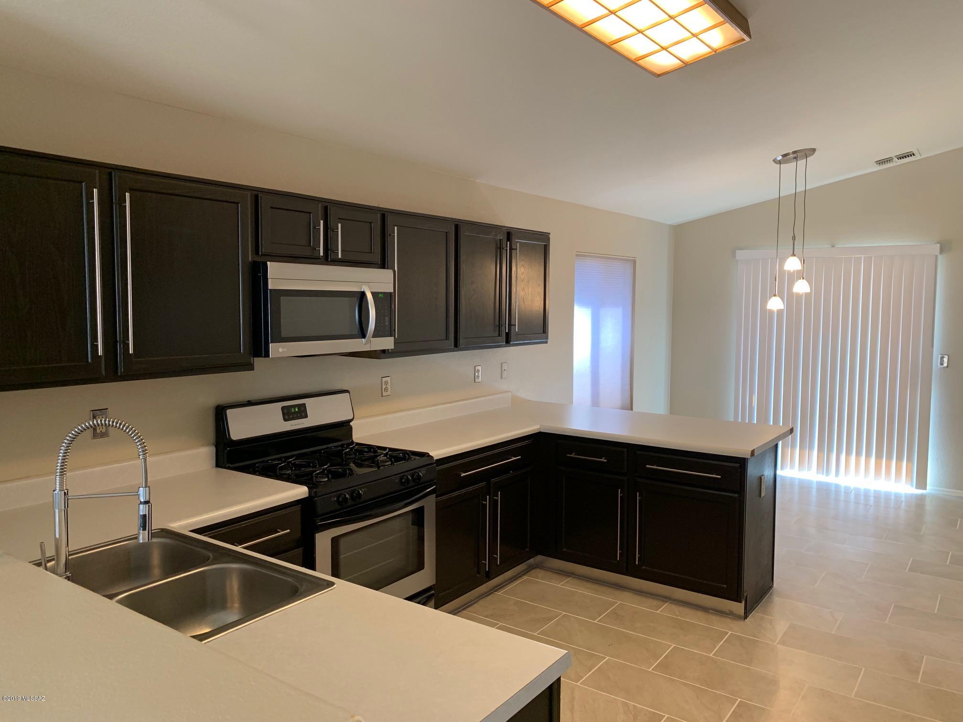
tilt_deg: -4.1
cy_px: 361
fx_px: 723
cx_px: 482
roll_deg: -0.9
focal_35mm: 26
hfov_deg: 67.3
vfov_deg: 53.1
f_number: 1.8
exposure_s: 1/60
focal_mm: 4.25
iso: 125
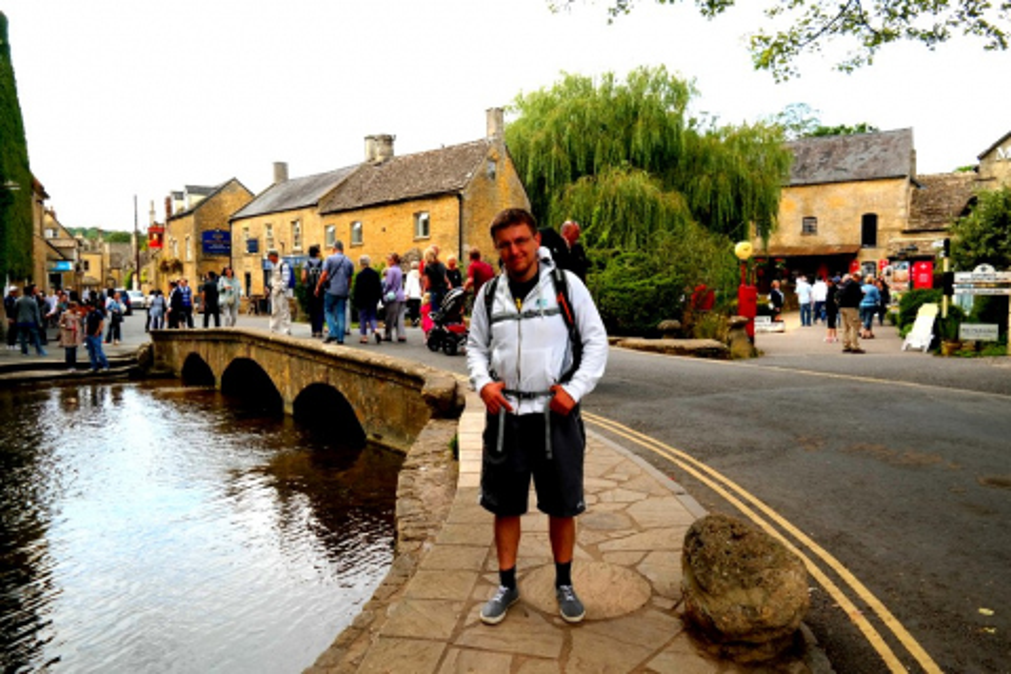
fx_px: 758
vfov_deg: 47.9
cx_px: 506
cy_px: 337
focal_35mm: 27
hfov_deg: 67.4
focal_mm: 18
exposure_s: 1/250
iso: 200
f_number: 5.6
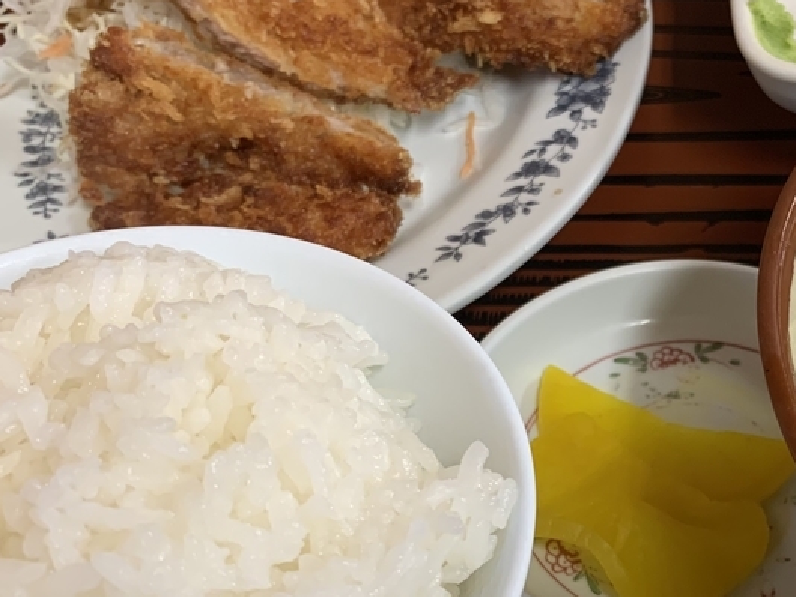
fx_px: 1357
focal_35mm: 59
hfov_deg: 31.0
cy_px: 334
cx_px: 731
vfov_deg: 24.8
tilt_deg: -46.0
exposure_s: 1/60
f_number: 1.8
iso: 160
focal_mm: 4.25
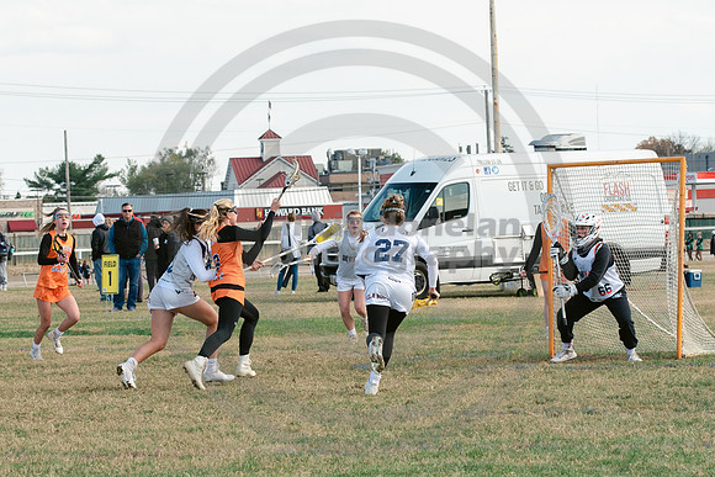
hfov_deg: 10.4
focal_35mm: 198
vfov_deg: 6.9
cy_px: 309
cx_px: 399
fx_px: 3939
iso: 250
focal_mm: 95
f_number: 6.3
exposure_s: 1/640
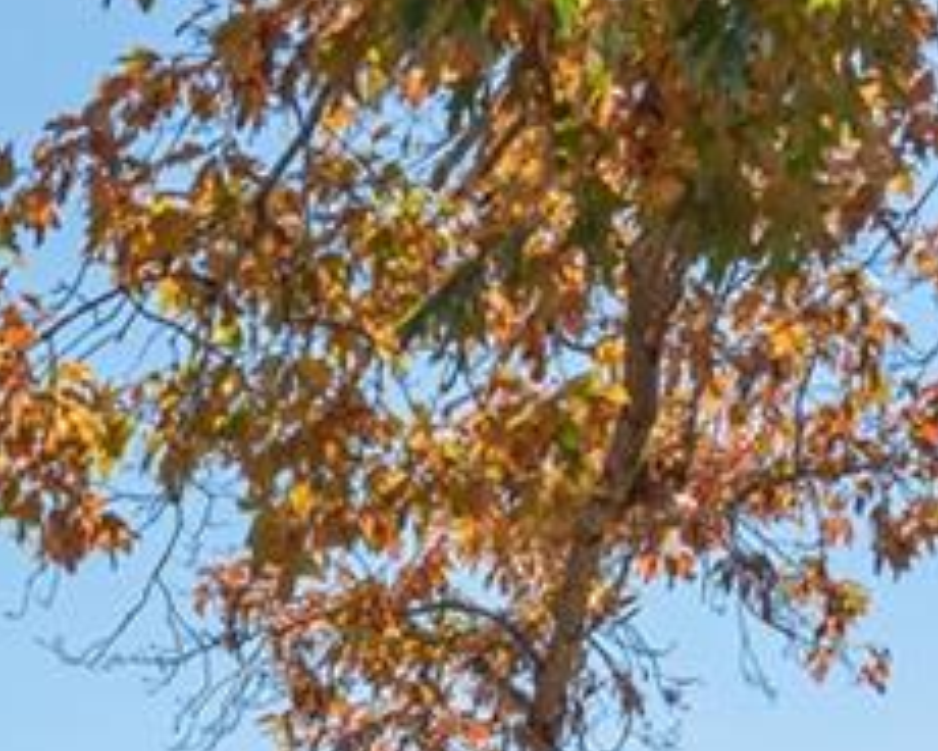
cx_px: -347
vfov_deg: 10.0
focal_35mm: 146
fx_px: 4053
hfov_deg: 12.7
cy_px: 1324
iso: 320
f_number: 7.1
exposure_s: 1/1600
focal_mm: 35
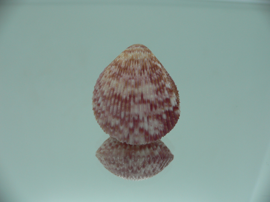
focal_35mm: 35
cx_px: 135
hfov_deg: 52.6
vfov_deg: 40.7
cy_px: 101
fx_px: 273
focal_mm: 4.6
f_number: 2.8
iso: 80
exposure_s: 1/60
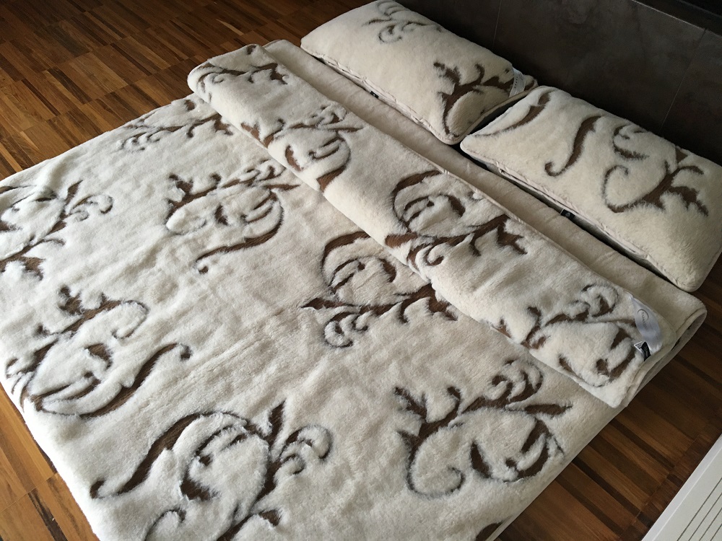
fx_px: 605
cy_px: 270
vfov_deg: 48.2
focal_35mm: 29
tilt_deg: -50.8
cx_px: 361
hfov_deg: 61.7
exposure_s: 1/33
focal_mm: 4.15
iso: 125
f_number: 2.2
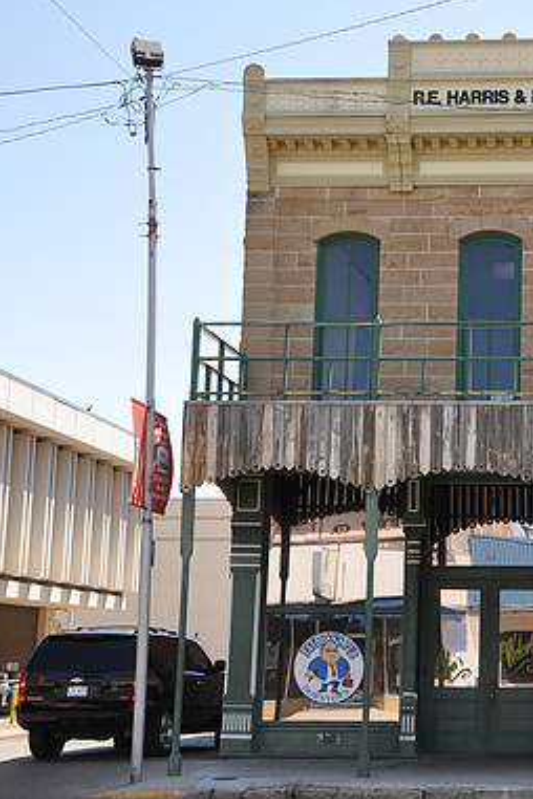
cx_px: 523
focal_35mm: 73
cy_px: 397
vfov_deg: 27.7
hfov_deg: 18.2
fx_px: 1621
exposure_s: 1/200
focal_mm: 32
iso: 200
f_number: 7.1
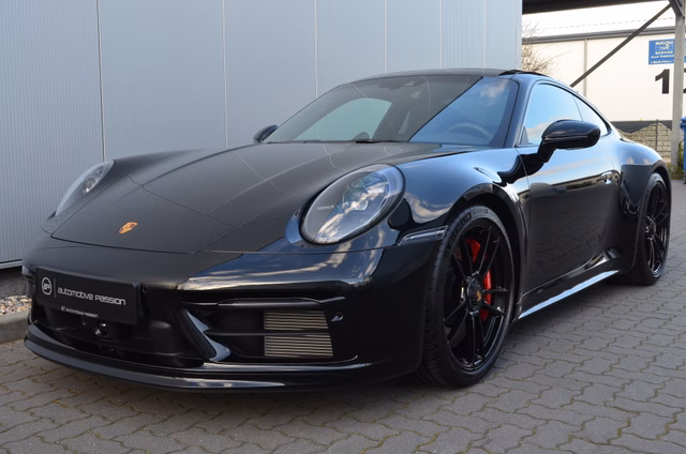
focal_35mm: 39
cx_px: 343
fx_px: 742
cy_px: 227
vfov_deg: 34.1
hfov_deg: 49.6
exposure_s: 1/50
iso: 400
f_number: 10
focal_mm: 26
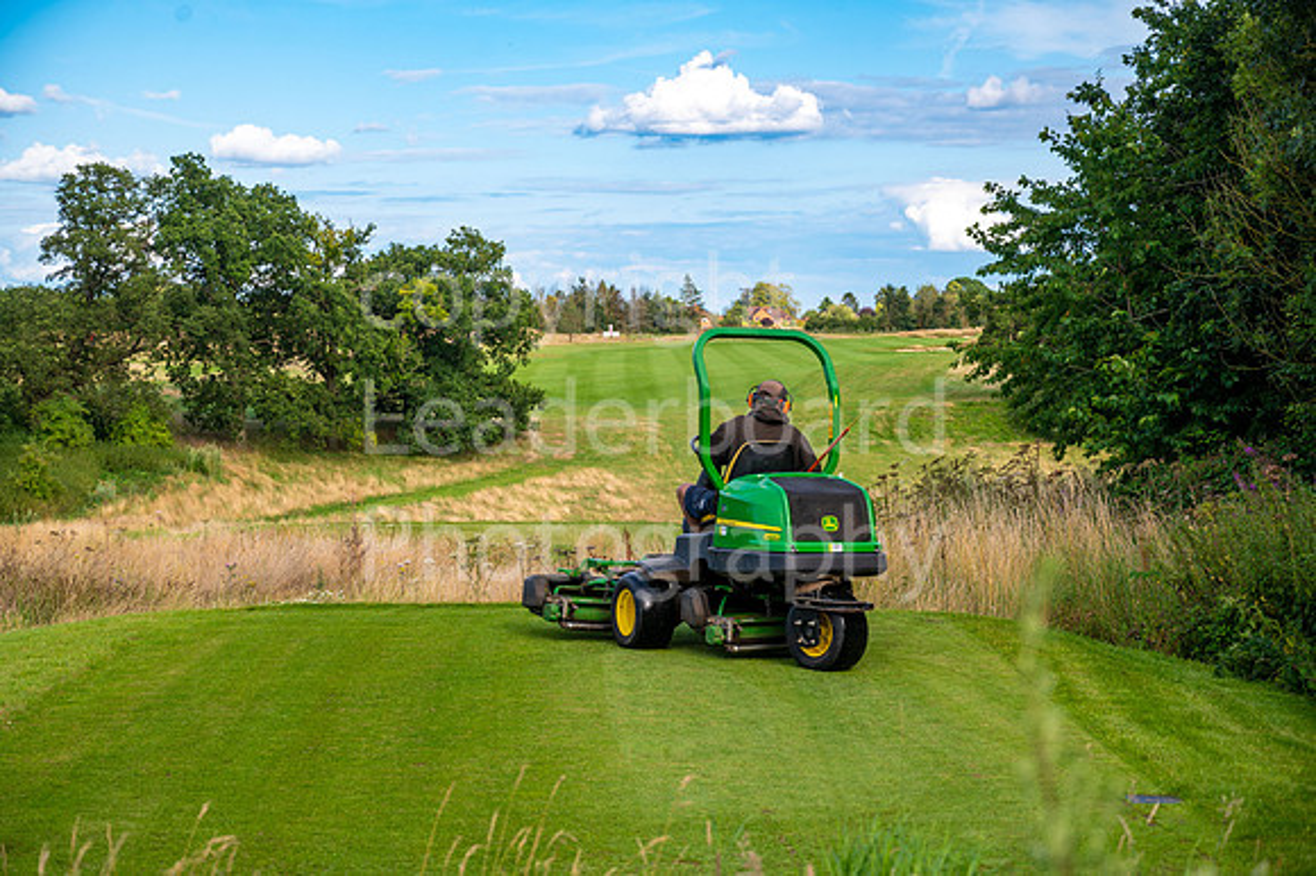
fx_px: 2557
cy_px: 438
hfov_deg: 28.9
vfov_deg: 19.4
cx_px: 658
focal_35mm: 70
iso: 100
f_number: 5
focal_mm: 70
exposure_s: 1/320
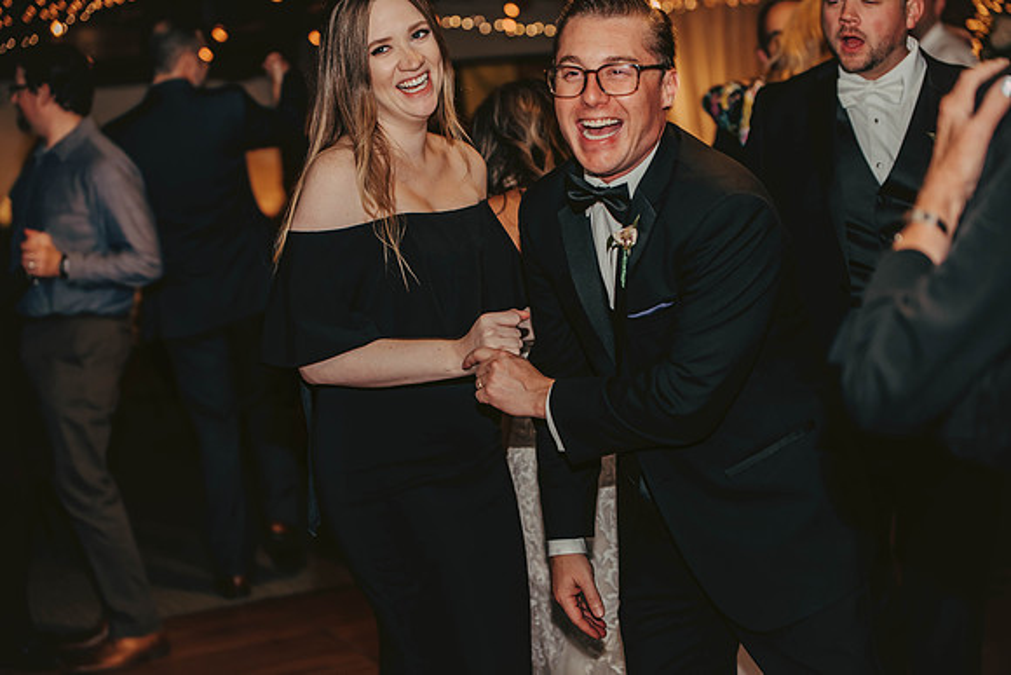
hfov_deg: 28.8
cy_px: 338
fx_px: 1966
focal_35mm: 70
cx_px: 506
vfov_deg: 19.5
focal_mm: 70
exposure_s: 1/80
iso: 500
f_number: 3.2
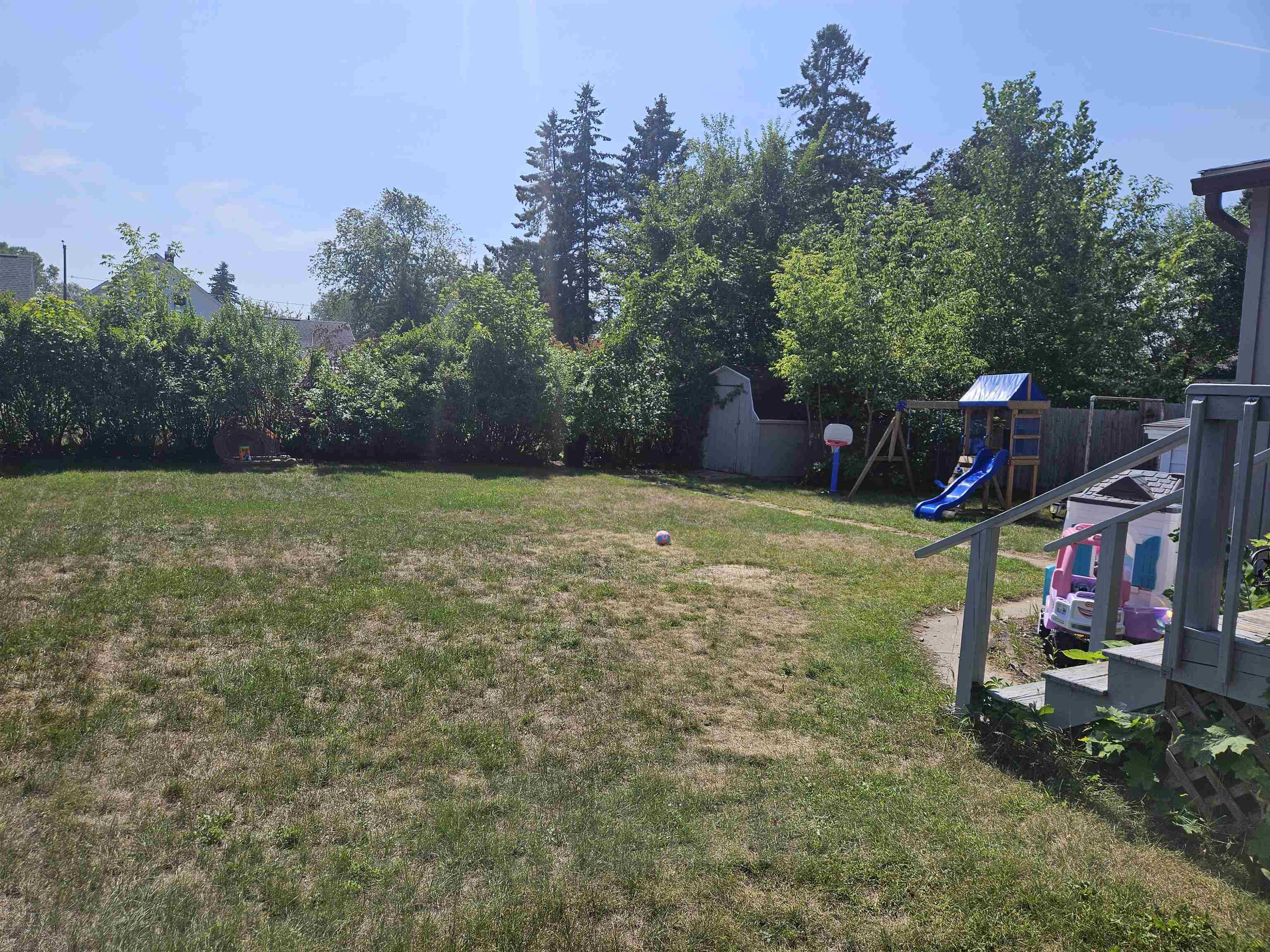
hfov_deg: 73.9
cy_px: 476
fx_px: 844
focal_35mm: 23
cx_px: 635
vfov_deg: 58.9
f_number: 1.8
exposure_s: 1/2450
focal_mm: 5.4
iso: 25
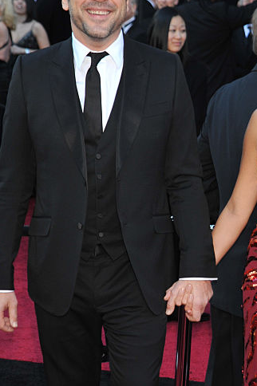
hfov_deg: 10.7
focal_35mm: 127
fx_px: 1362
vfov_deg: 16.1
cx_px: 226
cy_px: 241
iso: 640
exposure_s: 1/500
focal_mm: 60
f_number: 5.6
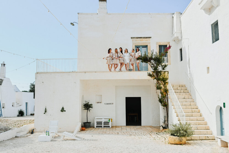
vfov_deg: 41.1
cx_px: 114
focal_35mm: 32
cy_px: 76
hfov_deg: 58.7
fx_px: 204
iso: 250
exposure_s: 1/800
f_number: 6.3
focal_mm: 32
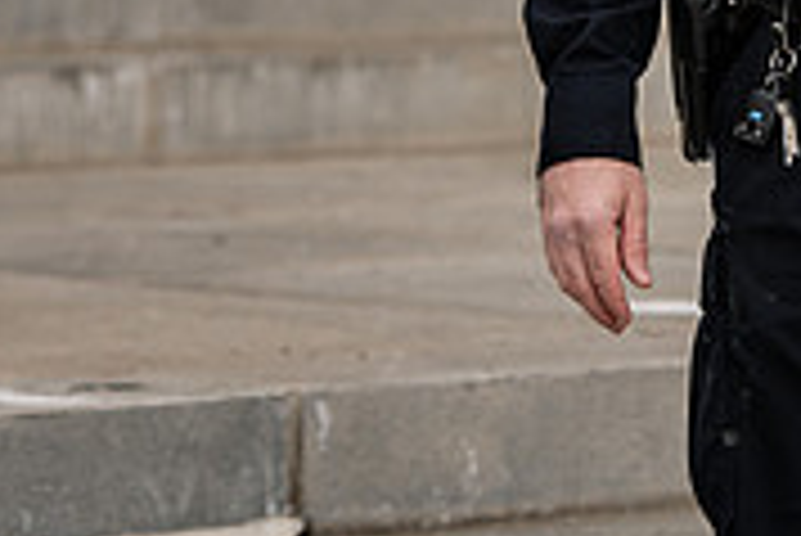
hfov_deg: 5.7
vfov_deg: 3.8
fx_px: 7972
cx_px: 886
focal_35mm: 358
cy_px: -300
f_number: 4
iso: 125
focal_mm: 110
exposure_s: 1/500
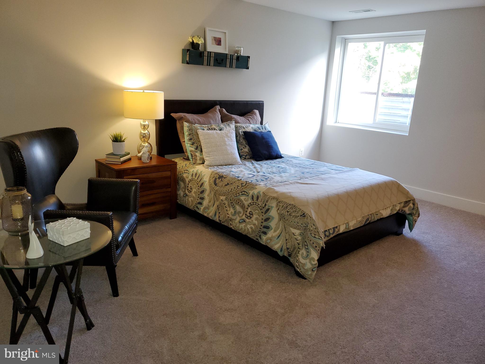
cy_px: 182
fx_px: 364
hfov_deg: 67.3
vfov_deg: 53.1
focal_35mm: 26
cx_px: 242
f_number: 1.5
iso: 100
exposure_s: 1/60
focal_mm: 4.3
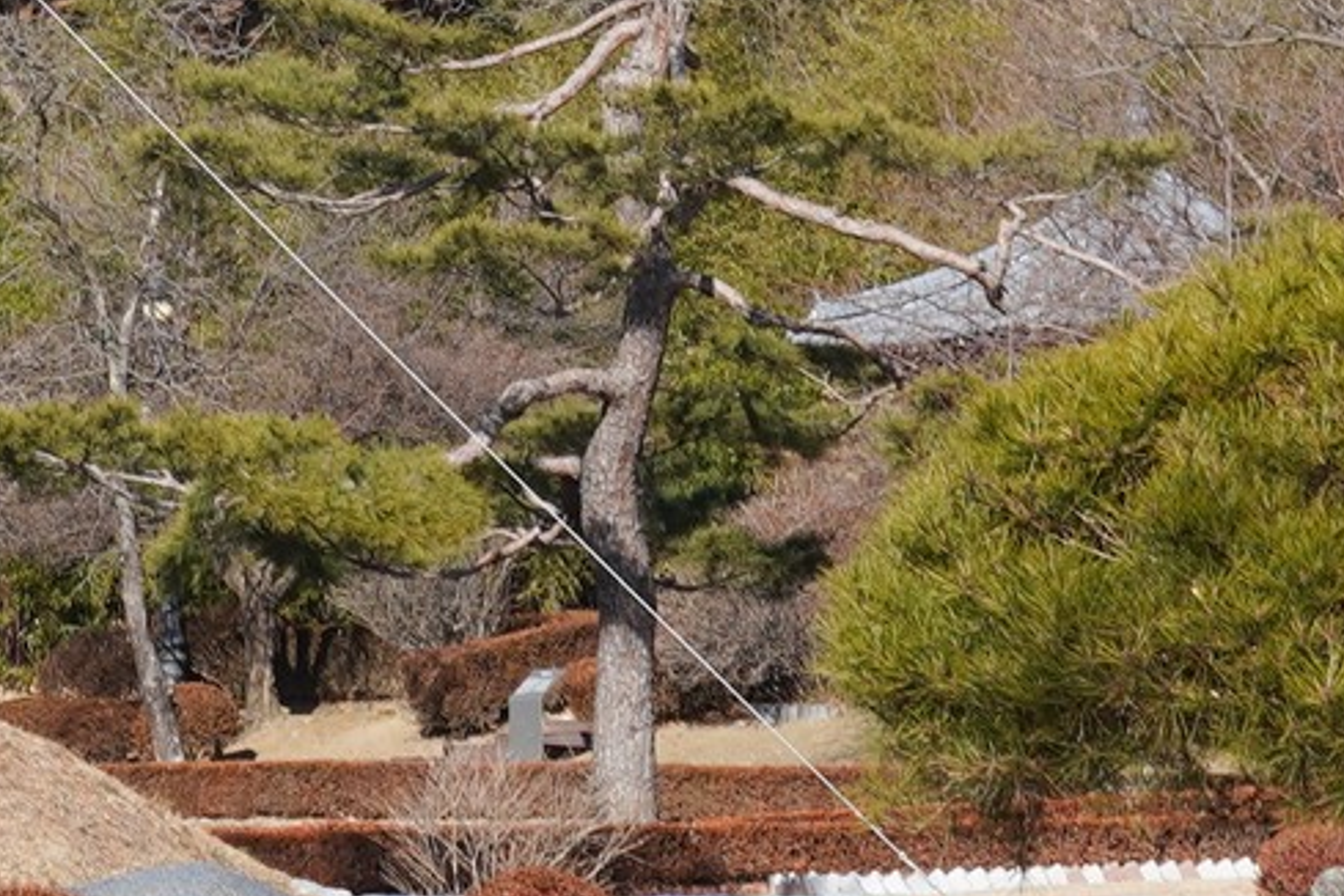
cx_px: -1317
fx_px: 4890
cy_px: 363
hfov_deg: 13.5
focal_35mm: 131
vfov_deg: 10.5
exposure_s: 1/100
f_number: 13
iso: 100
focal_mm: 32
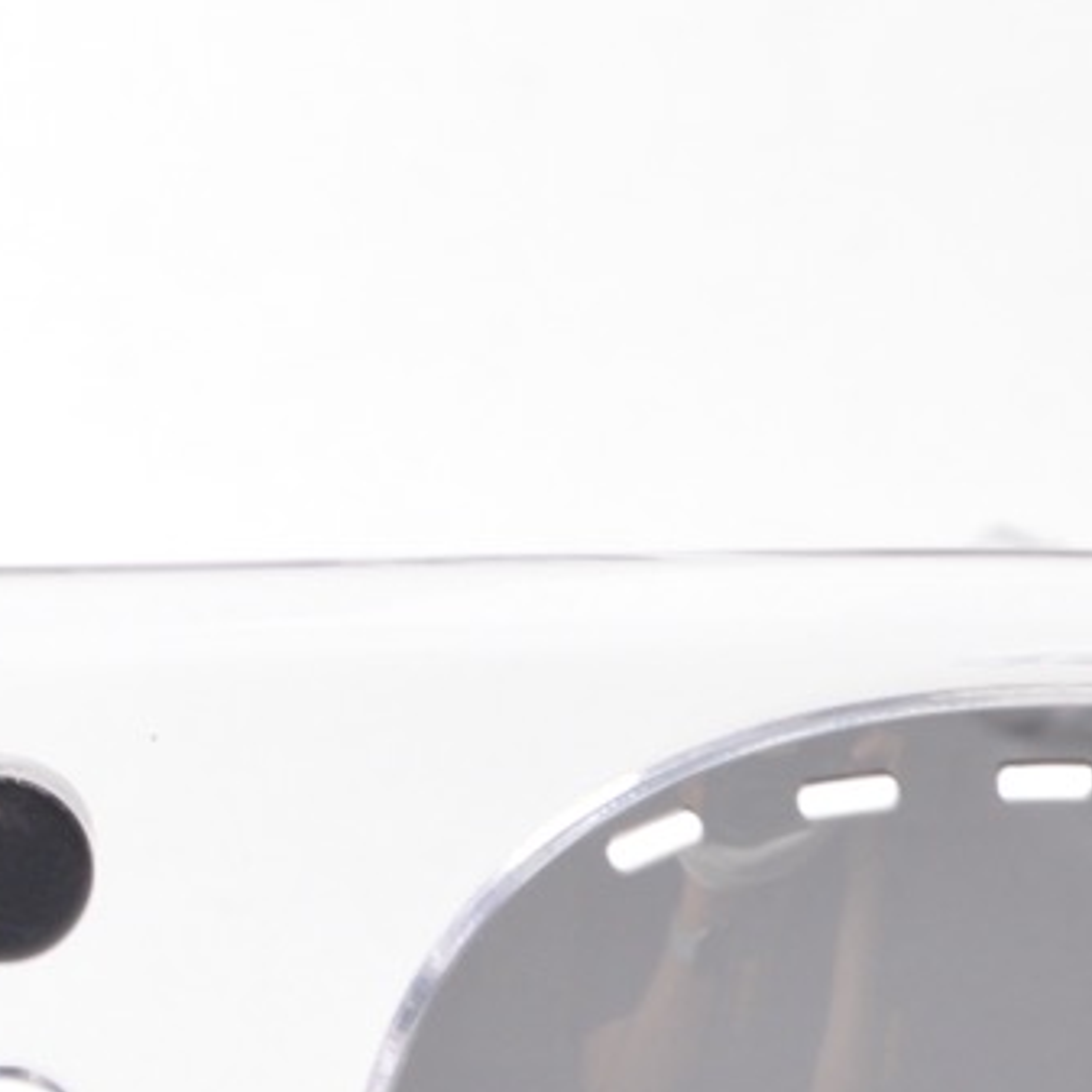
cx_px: -295
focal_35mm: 374
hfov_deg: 4.7
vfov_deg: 4.7
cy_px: 1567
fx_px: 13358
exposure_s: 1/200
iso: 400
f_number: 11
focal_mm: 55
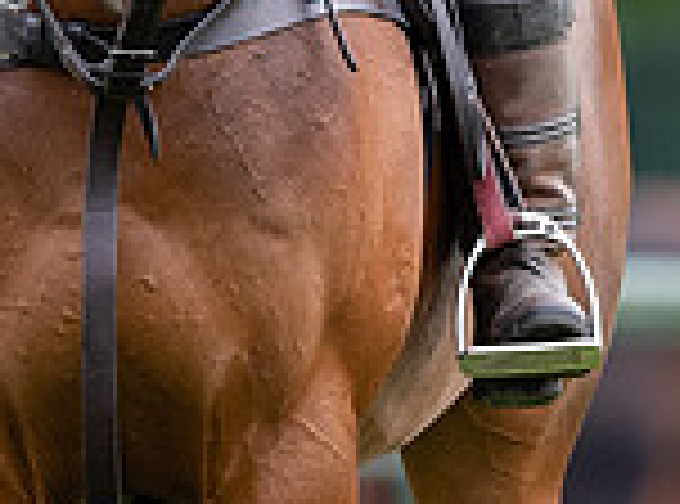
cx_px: 165
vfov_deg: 0.5
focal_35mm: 2734
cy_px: -594
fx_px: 53494
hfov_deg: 0.7
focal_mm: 500
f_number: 4
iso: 1250
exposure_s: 1/500
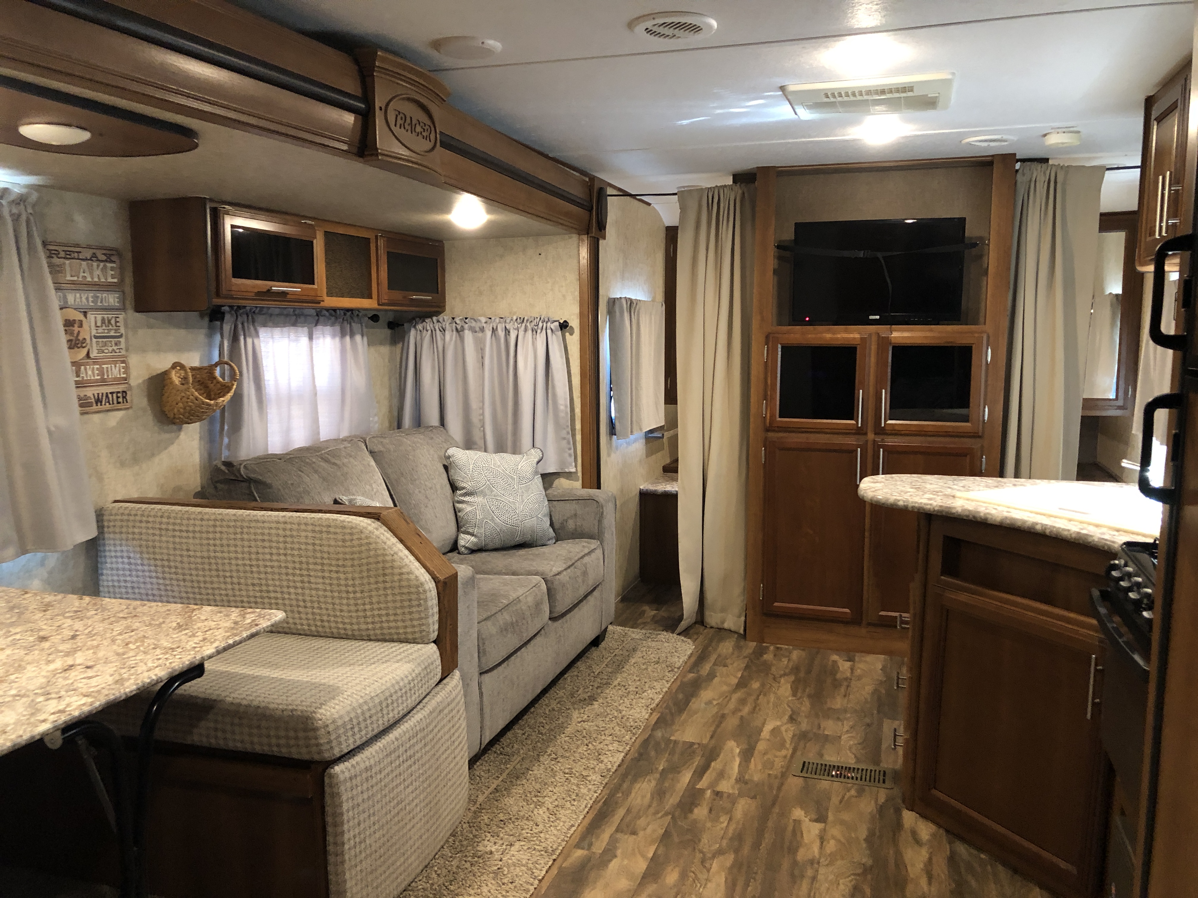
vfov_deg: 49.7
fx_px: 969
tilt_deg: -10.0
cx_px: 599
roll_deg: -0.1
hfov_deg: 63.4
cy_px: 449
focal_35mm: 28
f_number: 1.8
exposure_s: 1/9
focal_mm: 3.99
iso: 100
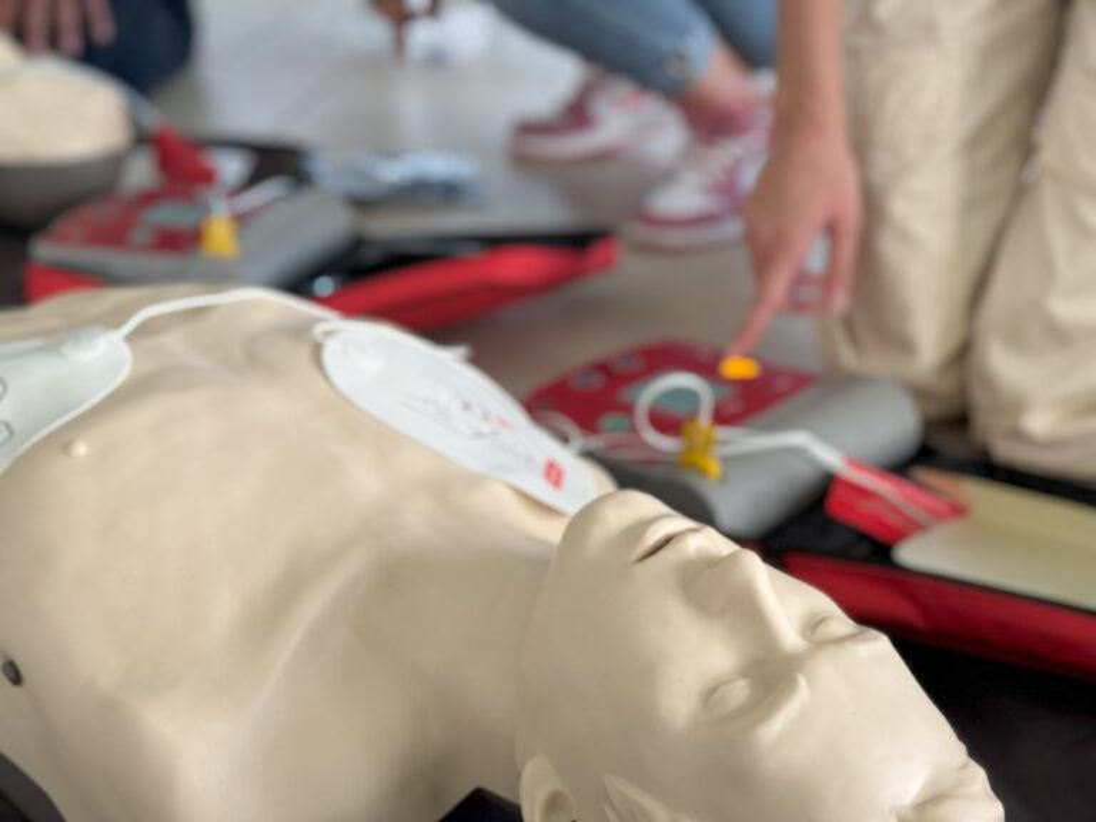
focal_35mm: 48
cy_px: 411
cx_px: 548
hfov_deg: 39.7
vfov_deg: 30.3
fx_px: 1520
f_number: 1.78
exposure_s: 1/60
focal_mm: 6.86
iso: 125
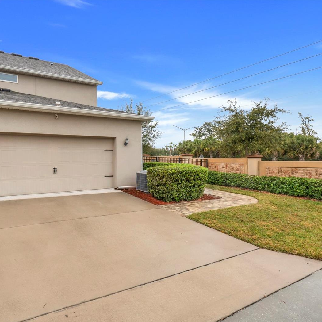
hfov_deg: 68.1
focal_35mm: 22
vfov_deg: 68.8
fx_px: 235
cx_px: 126
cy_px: 163
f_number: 9
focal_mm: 11.5
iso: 250
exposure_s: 1/15
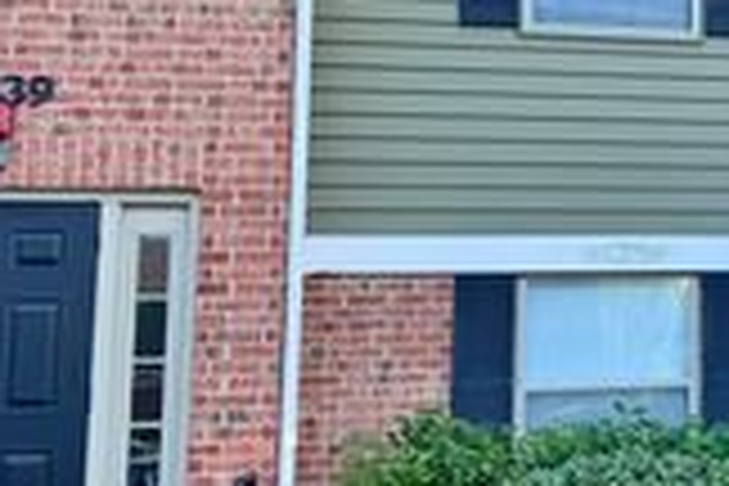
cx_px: 860
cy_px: 106
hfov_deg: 24.1
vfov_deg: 17.6
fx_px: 1559
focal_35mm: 77
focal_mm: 6.76
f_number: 1.78
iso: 80
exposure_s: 1/938
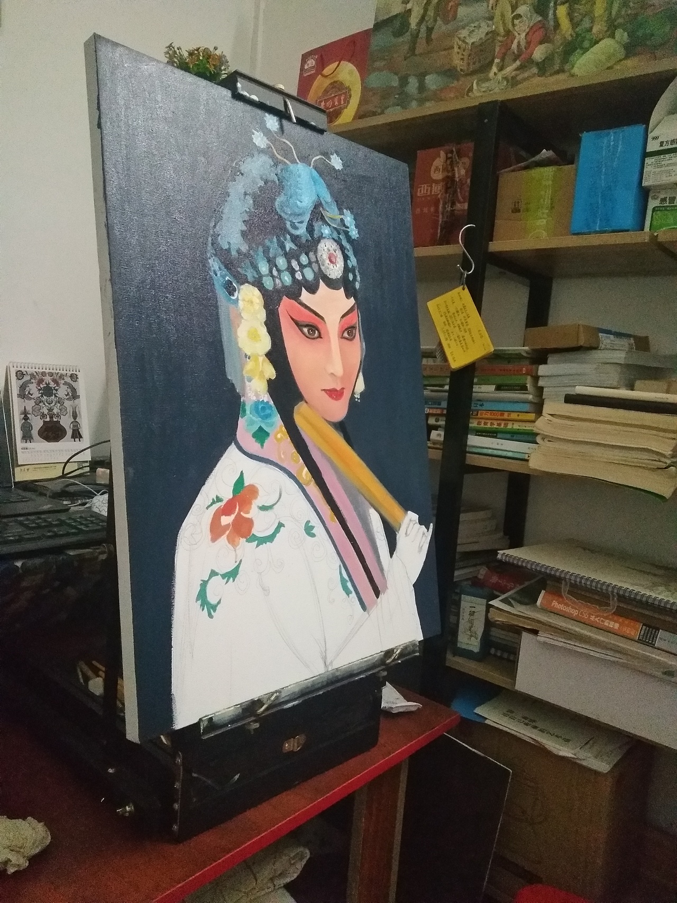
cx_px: 338
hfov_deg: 63.4
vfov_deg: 79.0
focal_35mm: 21
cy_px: 452
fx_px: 548
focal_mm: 3.66
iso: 1070
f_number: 2.2
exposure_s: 1/33.3
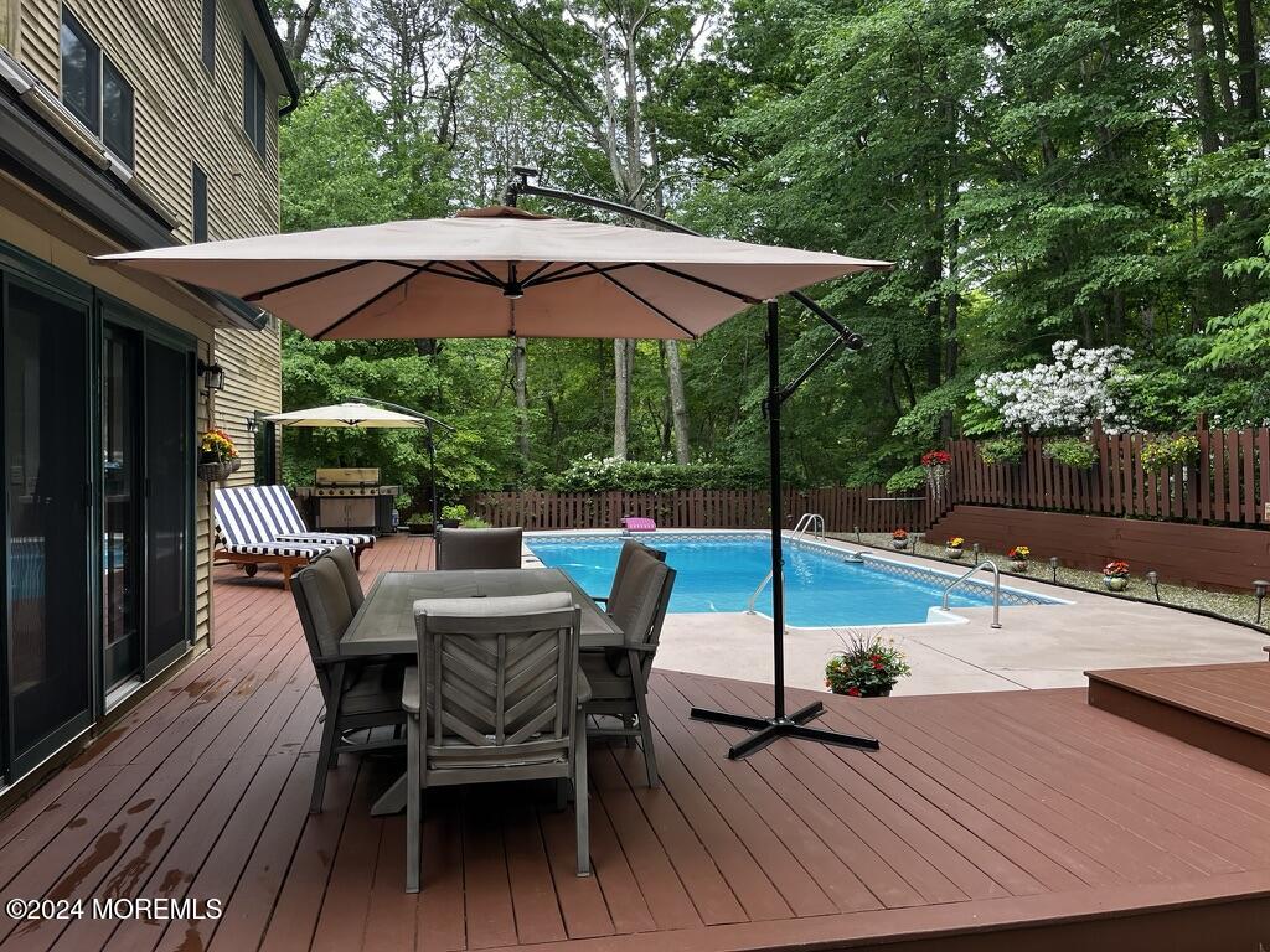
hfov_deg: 67.3
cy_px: 476
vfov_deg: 53.1
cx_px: 635
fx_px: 954
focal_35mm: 26
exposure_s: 1/375
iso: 50
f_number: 1.6
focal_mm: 5.1
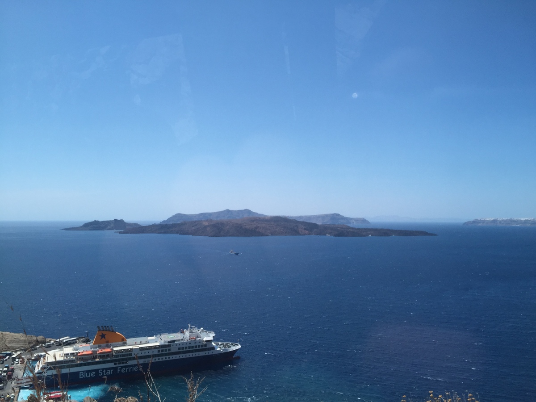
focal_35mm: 29
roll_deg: -0.8
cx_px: 268
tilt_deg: +2.9
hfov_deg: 61.7
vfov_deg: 48.2
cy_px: 201
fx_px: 449
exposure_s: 1/460
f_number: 2.2
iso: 32
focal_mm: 4.15
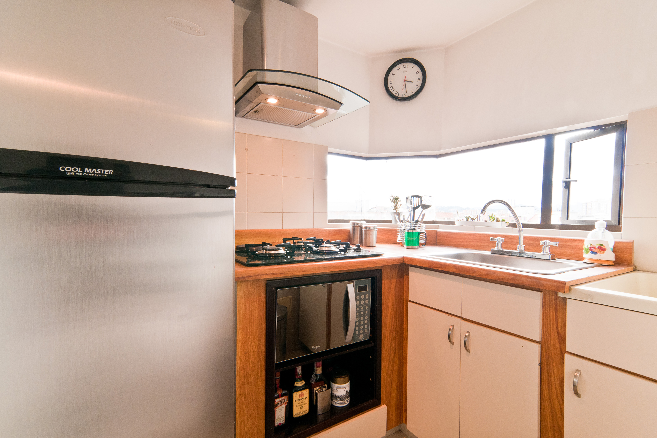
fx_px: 301
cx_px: 328
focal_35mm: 16
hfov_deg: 95.0
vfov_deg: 72.1
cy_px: 219
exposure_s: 1/20
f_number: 10
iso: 200
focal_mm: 11
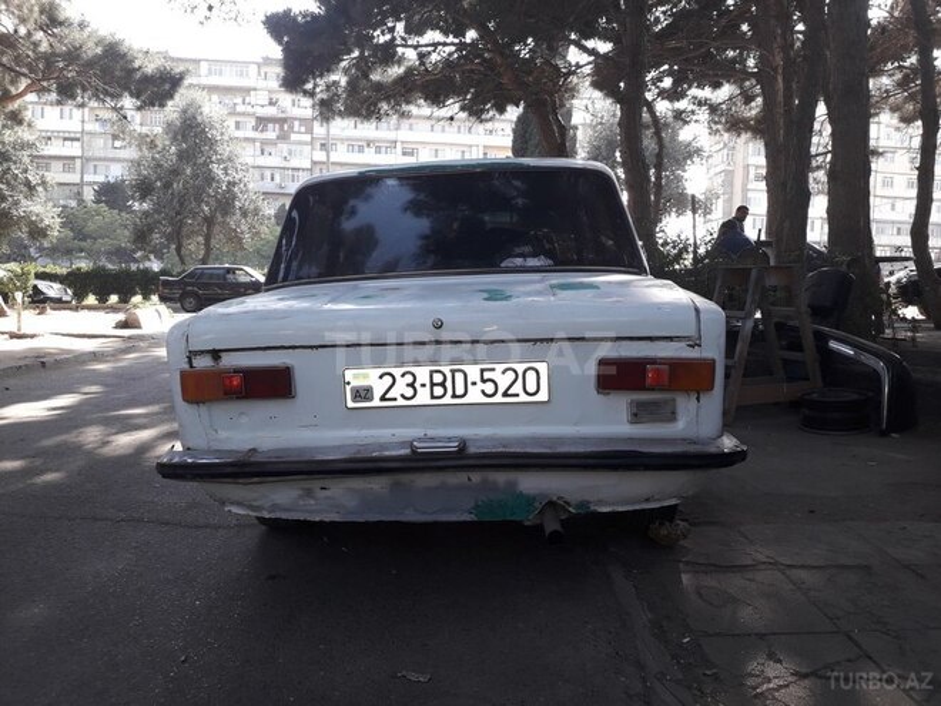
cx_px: 470
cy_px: 353
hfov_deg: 65.3
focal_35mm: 27
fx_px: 734
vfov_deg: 51.4
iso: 40
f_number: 1.9
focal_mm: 3.6
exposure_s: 1/182
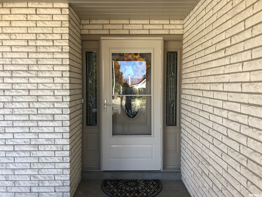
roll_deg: -0.4
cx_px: 131
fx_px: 212
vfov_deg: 49.7
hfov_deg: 63.4
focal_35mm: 28
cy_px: 98
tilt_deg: -2.3
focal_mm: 3.99
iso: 20
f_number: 1.8
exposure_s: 1/170
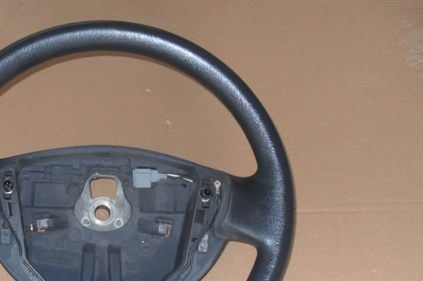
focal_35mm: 58
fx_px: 681
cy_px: 222
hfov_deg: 33.6
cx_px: 92
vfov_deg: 23.0
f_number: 3
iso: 200
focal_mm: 6.3
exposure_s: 1/45
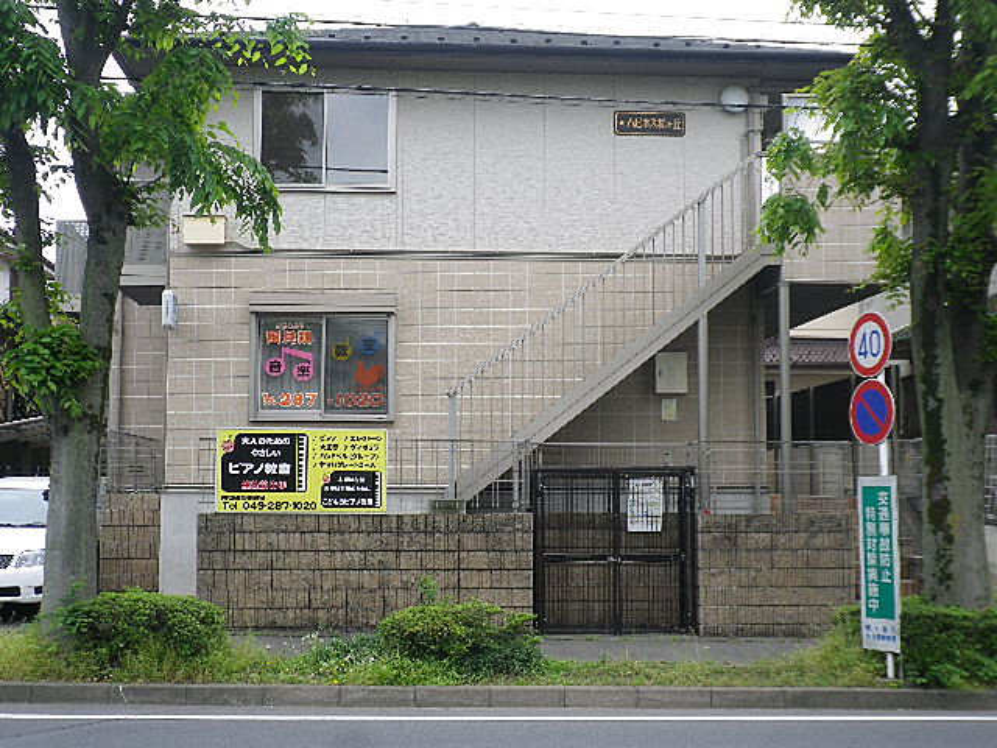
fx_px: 1354
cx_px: 498
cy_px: 374
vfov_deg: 30.9
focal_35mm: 47
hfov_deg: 40.4
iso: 80
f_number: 4.6
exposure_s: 1/125
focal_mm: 8.46
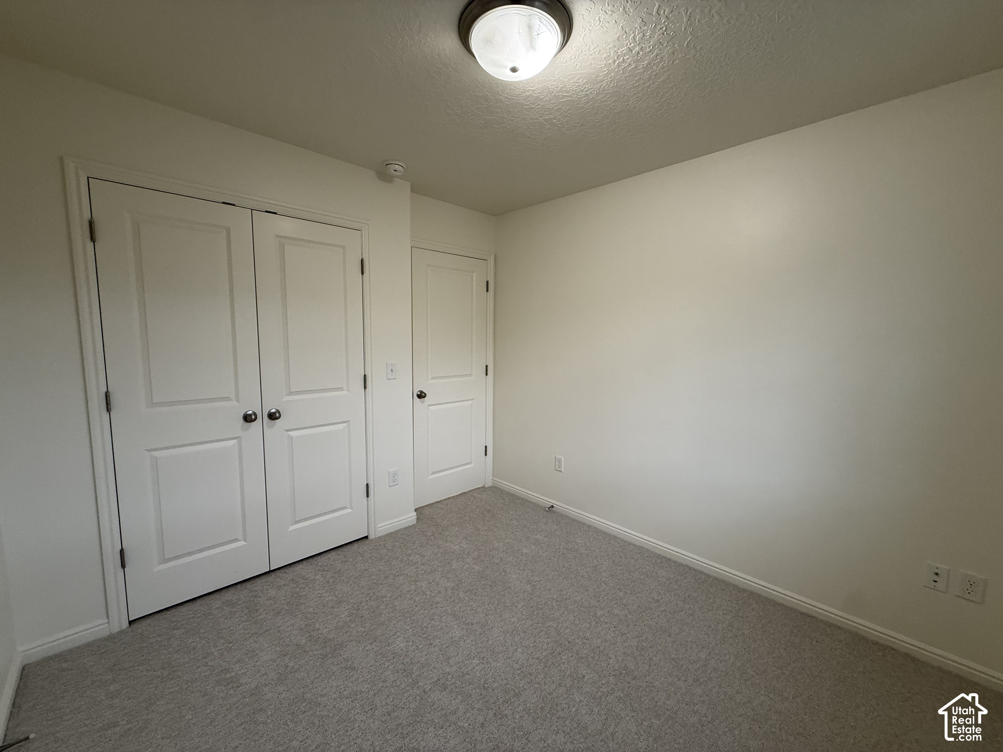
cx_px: 502
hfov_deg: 102.1
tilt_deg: -6.4
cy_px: 376
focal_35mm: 14
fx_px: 406
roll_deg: -0.4
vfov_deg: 85.7
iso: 200
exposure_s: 1/60
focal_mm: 2.22
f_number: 2.2
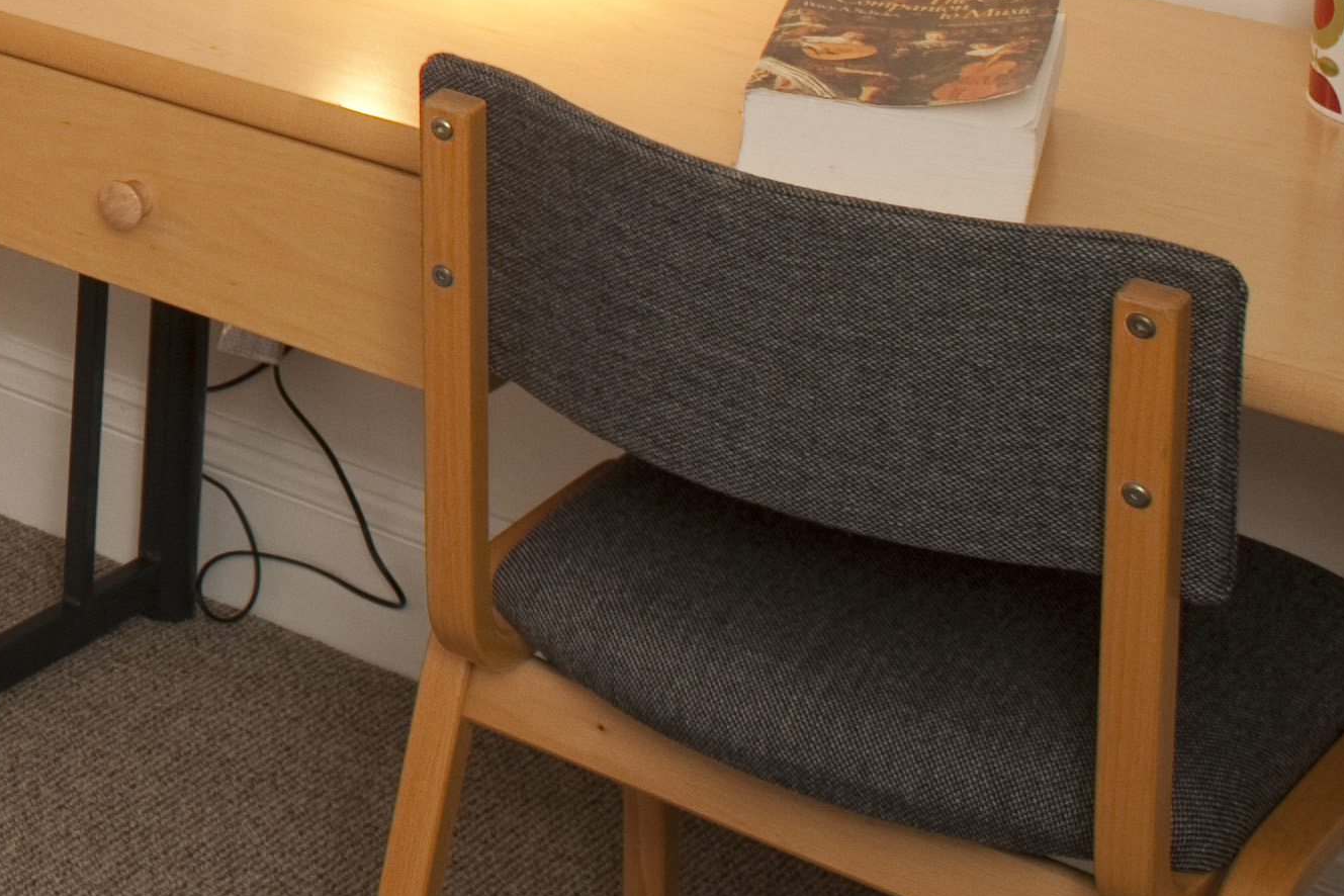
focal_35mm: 91
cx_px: -1012
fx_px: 3397
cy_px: -555
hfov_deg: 18.2
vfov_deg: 13.8
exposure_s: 1/40
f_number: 5
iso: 200
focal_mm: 20
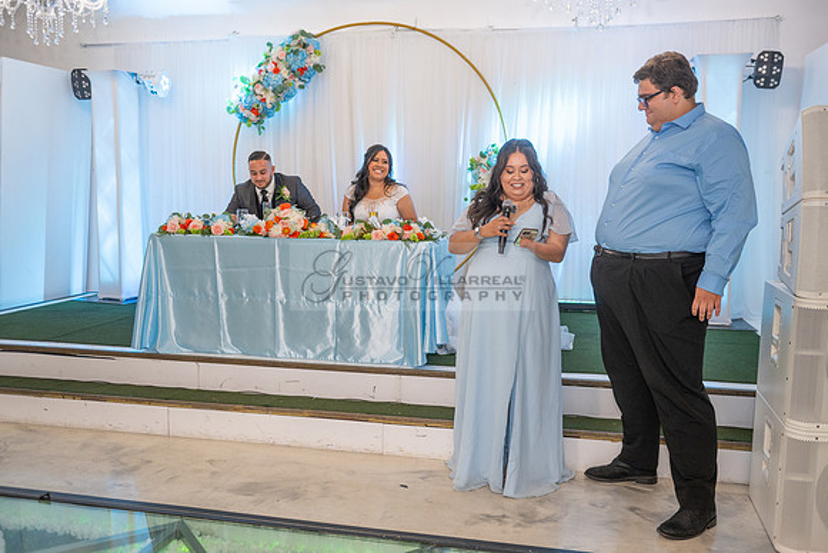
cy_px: 276
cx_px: 414
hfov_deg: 55.8
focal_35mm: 34
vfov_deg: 38.9
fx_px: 782
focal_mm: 34
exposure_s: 1/160
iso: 1000
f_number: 3.2
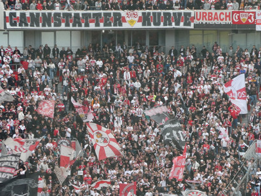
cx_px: 112
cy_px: 154
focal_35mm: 238
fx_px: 1796
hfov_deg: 8.3
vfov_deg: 6.2
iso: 200
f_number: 5.4
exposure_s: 1/80
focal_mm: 27.1
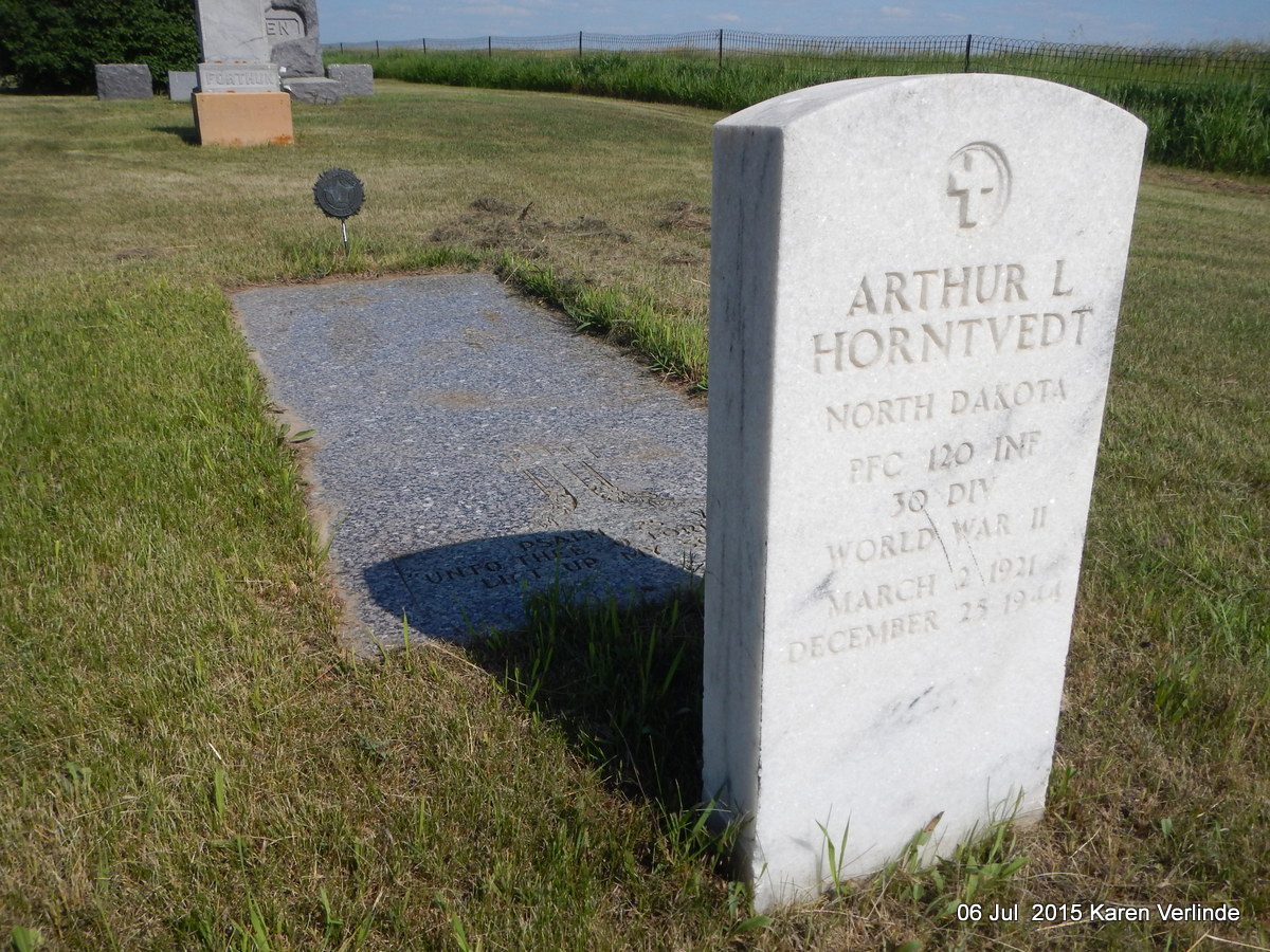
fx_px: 1027
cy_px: 476
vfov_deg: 49.7
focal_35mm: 28
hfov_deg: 63.4
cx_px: 635
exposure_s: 1/400
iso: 125
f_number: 7.8
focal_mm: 5
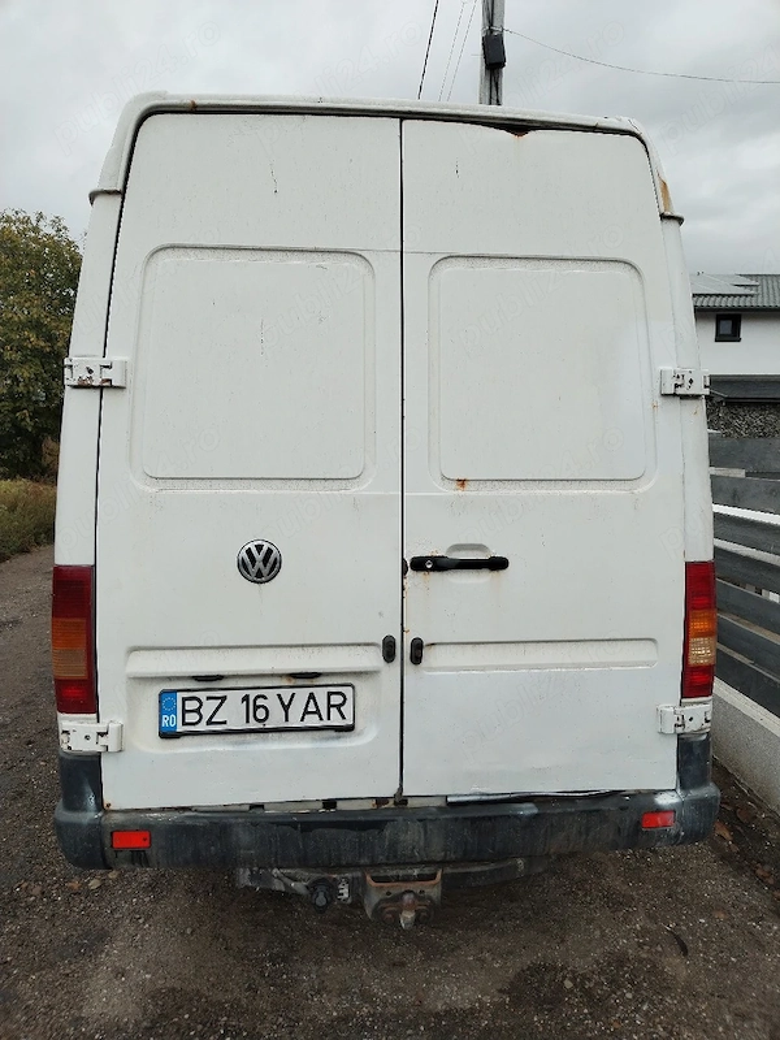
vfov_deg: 67.3
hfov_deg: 53.1
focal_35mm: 26
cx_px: 390
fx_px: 781
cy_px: 520
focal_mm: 4.75
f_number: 1.8
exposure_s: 1/192
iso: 100
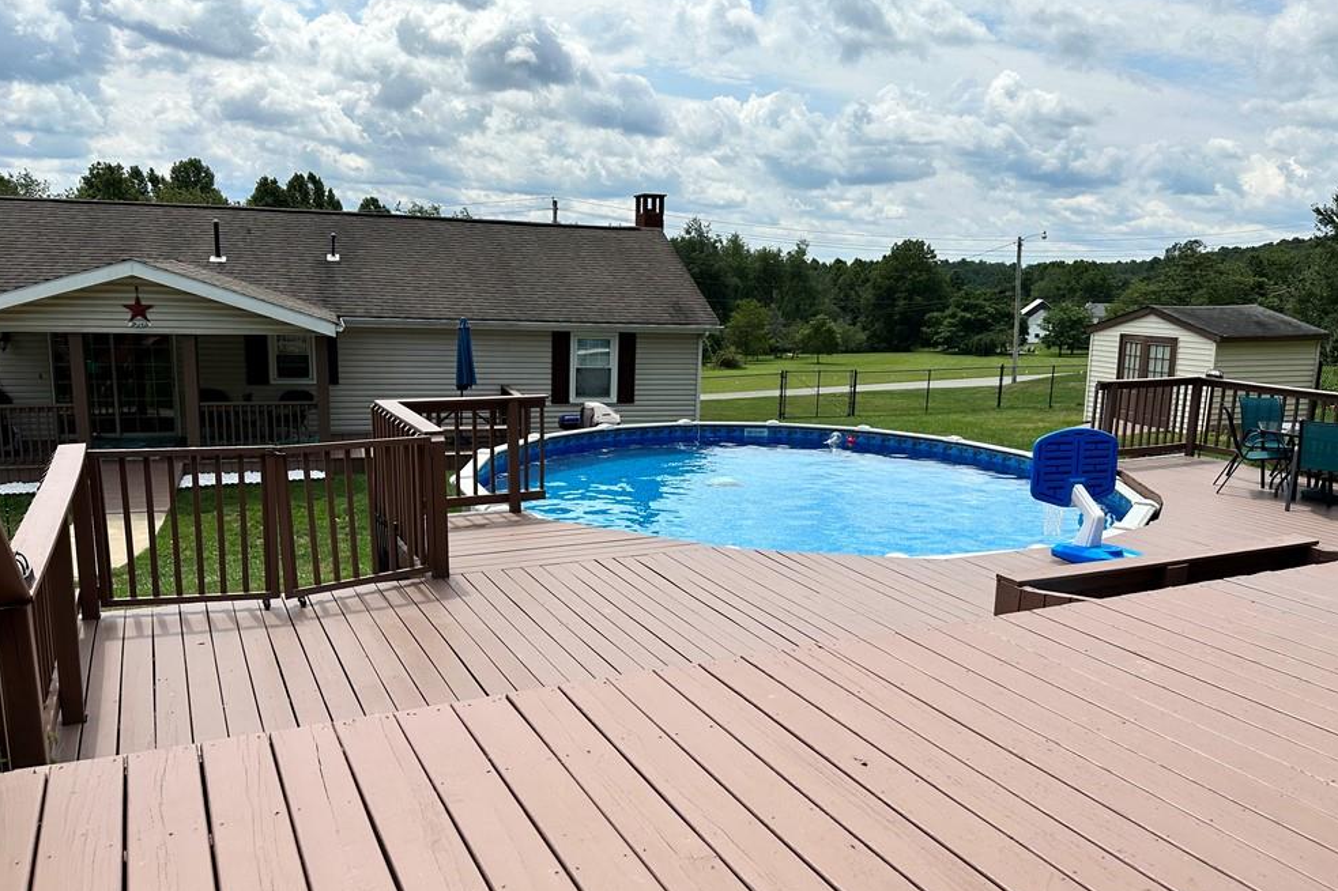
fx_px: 966
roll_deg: -1.5
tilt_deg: -10.9
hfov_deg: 69.4
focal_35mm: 26
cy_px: 449
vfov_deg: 49.5
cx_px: 668
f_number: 1.78
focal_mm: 6.86
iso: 80
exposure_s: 1/8197
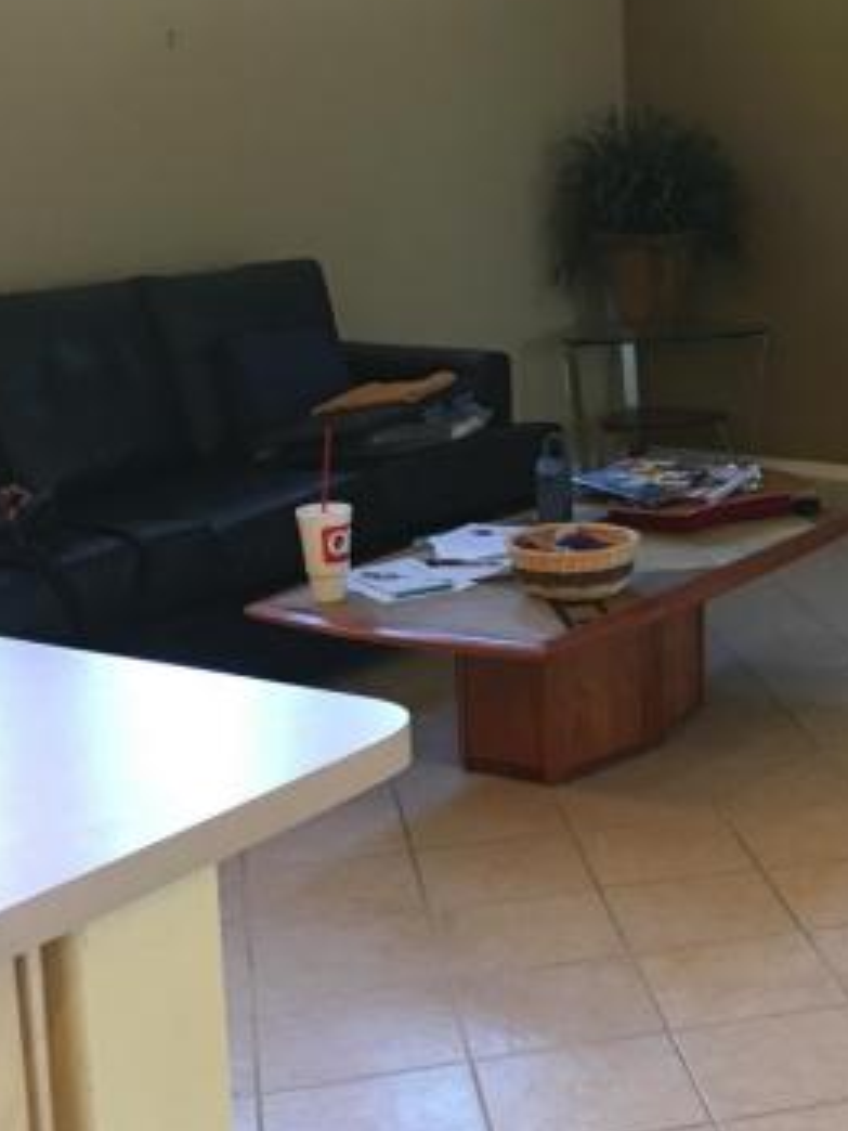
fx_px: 2090
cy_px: 520
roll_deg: -0.9
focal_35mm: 64
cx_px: 919
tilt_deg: -11.7
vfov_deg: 30.3
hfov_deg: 21.8
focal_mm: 4.15
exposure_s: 1/15
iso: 80
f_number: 2.2
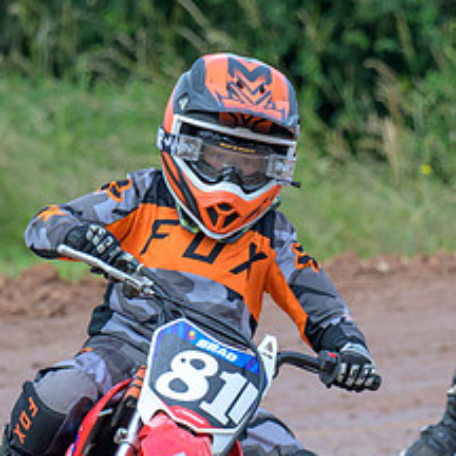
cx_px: 495
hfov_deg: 2.0
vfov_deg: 2.0
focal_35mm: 873
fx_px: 13011
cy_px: 380
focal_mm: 185
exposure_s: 1/320
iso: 180
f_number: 5
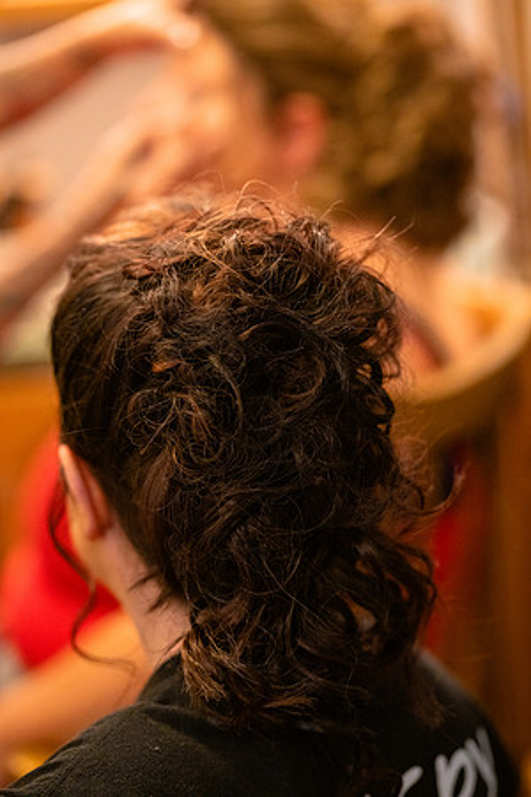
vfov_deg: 19.5
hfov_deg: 13.0
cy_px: 398
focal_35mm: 105
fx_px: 2323
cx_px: 266
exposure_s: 1/200
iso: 3200
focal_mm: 105
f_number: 2.8
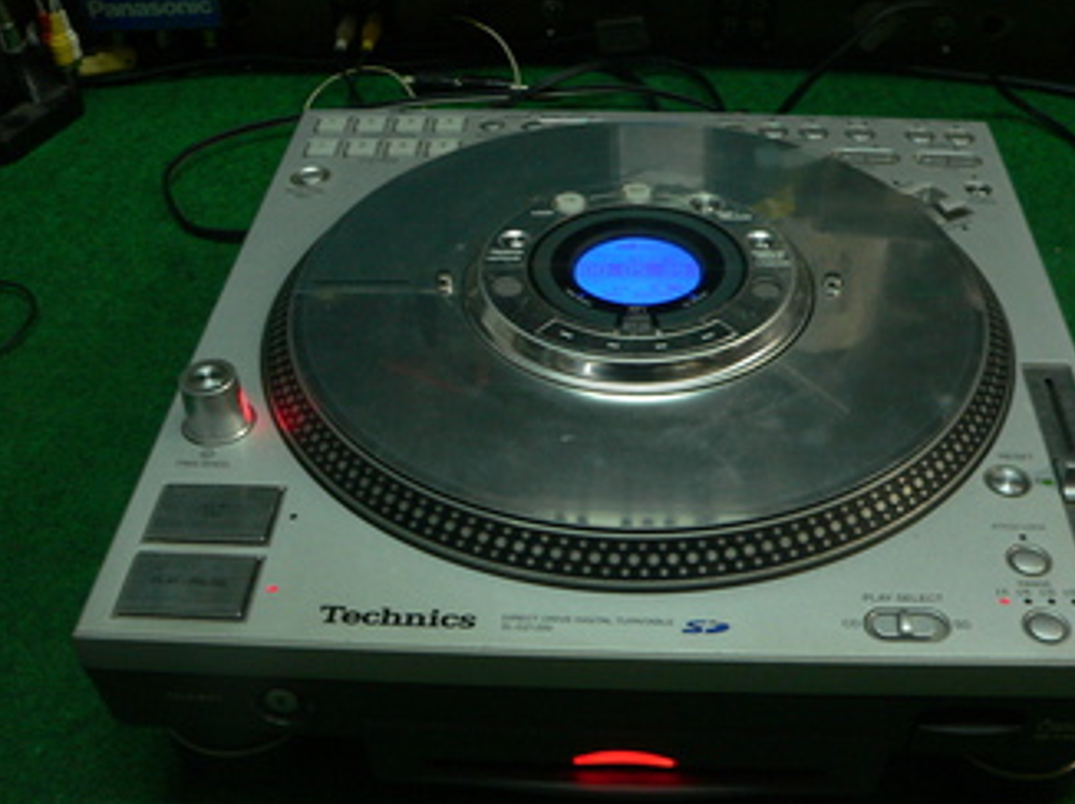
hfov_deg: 44.7
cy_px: 423
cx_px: 613
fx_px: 1303
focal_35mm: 42
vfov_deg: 34.3
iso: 200
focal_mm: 6
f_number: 2.8
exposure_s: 1/40
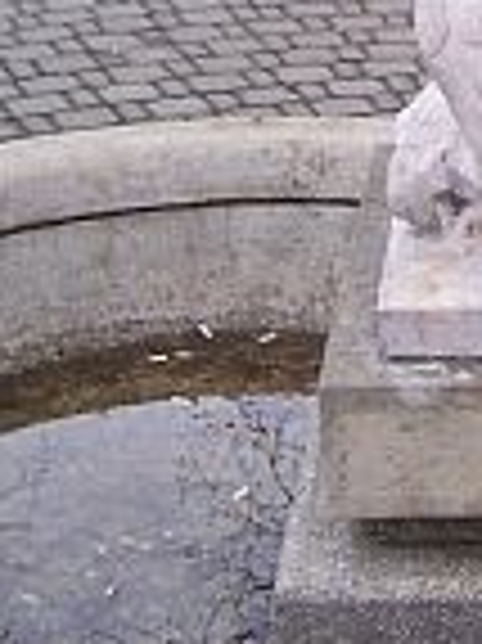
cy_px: 23
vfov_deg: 18.0
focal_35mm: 107
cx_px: 752
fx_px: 1989
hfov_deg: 13.0
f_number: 2.7
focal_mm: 5.6
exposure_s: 1/180
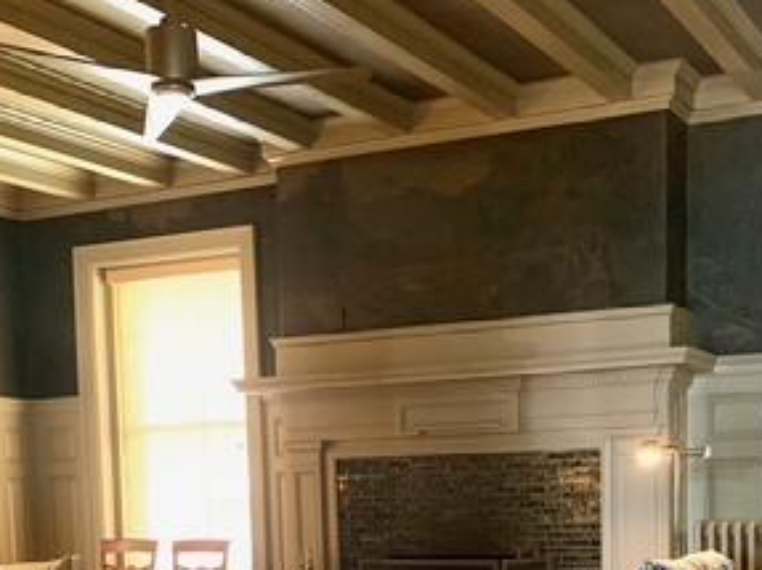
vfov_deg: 23.8
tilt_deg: -4.3
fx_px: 1276
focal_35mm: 58
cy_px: 604
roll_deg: +1.0
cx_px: 435
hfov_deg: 33.2
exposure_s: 1/40
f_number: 1.8
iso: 320
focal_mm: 4.25
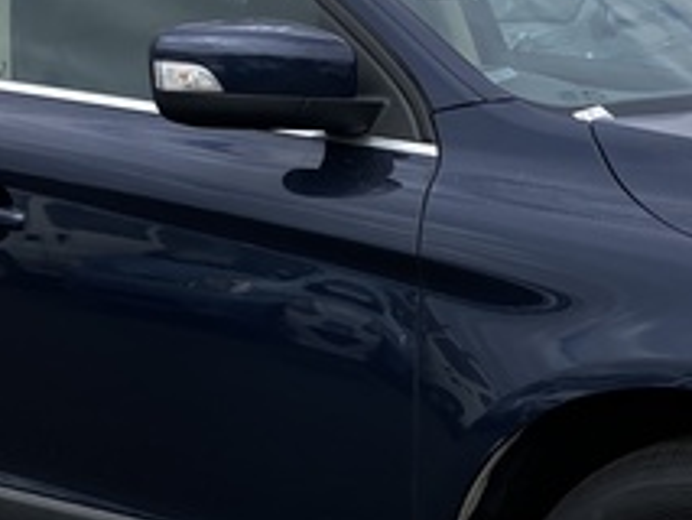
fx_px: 2100
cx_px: 513
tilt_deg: -7.8
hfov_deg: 18.6
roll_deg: +2.0
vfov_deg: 14.1
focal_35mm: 105
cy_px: 358
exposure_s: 1/1389
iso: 32
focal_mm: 3.99
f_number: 1.8
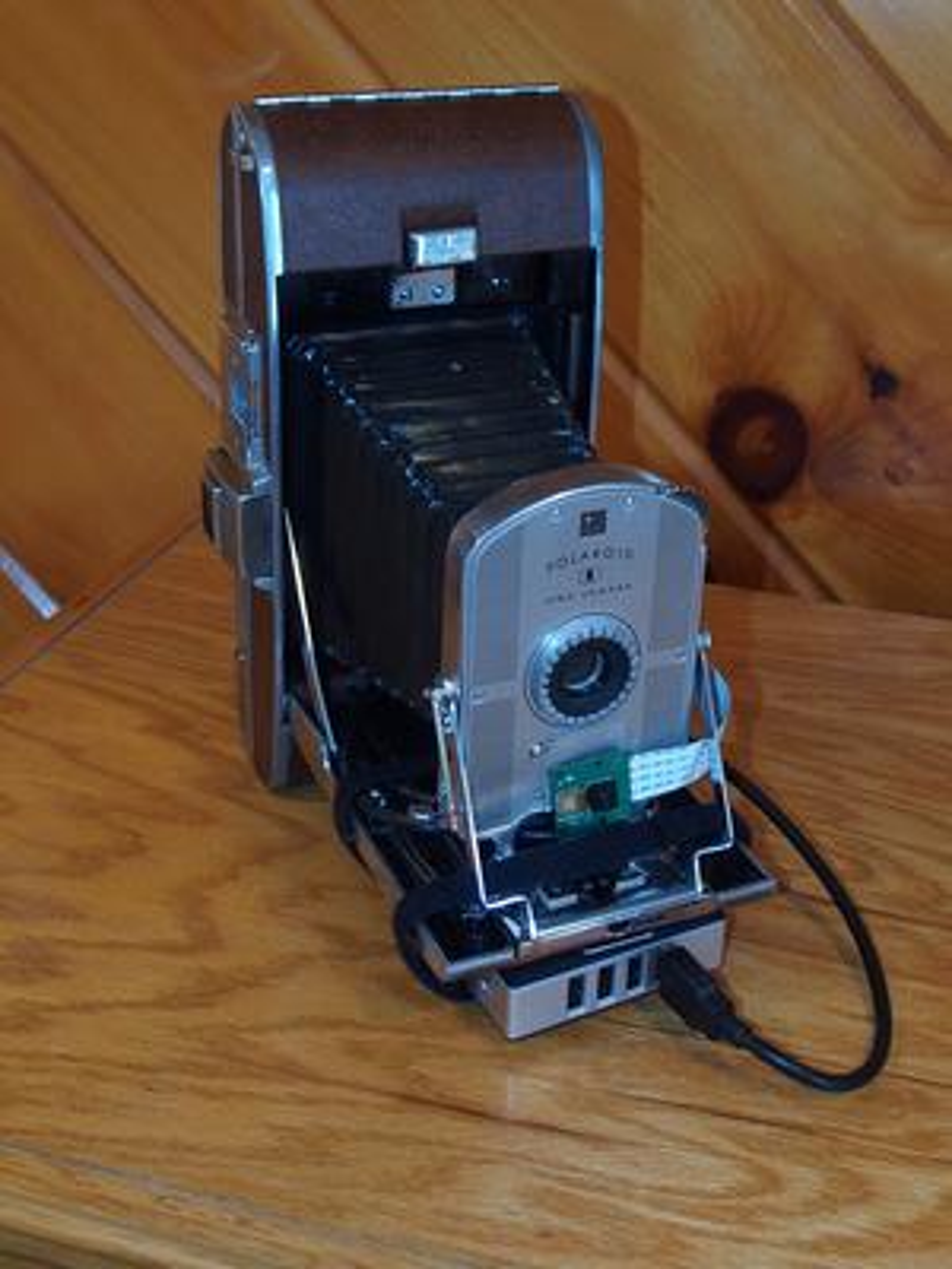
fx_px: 1393
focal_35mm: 38
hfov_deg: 37.7
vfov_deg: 49.0
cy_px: 634
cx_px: 476
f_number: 2.8
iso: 400
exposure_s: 1/40
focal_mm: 8.1
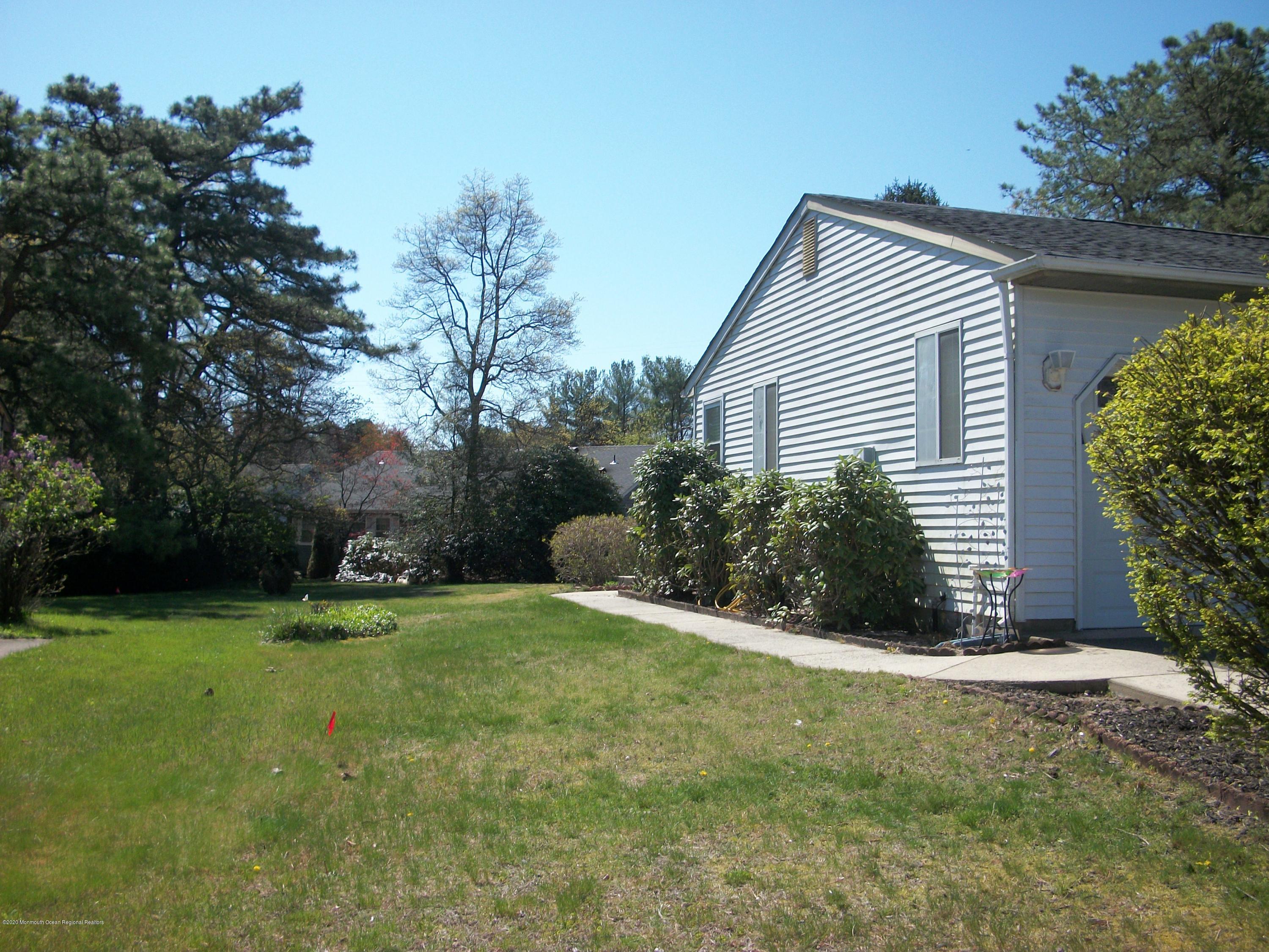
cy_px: 476
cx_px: 634
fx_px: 1283
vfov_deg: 40.7
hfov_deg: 52.6
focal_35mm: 35
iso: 80
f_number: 8.8
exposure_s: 1/160
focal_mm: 6.3
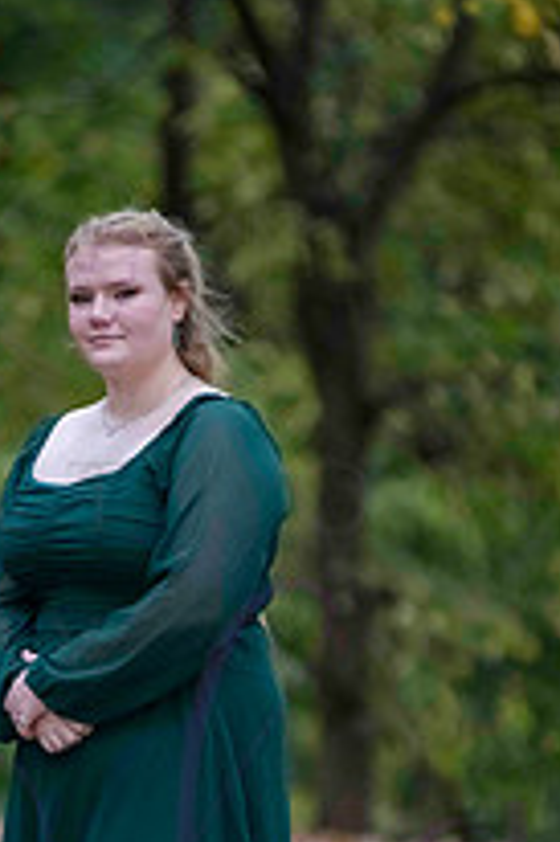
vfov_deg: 4.7
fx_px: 10213
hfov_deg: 3.1
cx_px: 94
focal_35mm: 437
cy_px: 642
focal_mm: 200
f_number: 3.2
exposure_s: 1/320
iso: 1600
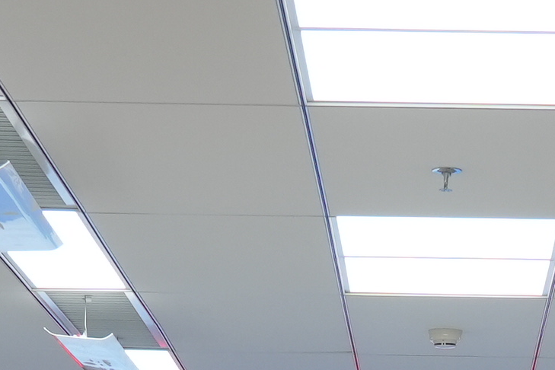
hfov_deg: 11.8
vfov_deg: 7.5
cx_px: 527
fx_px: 2667
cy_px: 809
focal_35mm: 173
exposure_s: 1/100
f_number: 4
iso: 640
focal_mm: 24
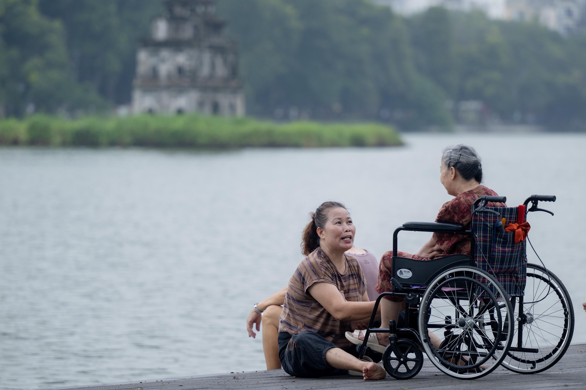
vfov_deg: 6.5
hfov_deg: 9.8
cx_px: 293
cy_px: 195
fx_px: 3417
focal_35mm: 210
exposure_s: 1/400
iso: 320
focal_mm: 140
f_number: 2.8
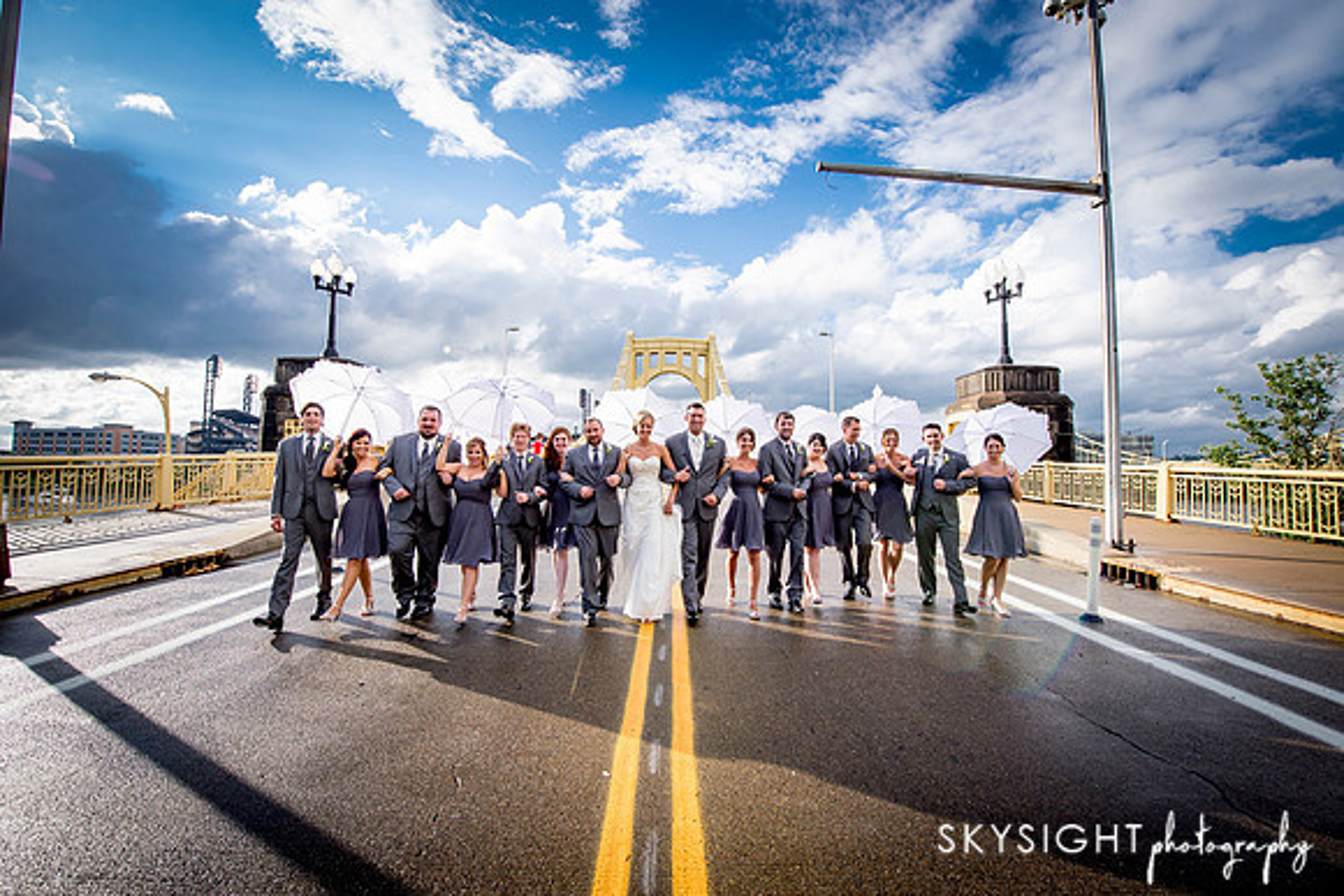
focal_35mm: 14
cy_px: 448
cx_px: 672
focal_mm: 14
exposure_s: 1/640
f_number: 6.3
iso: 250
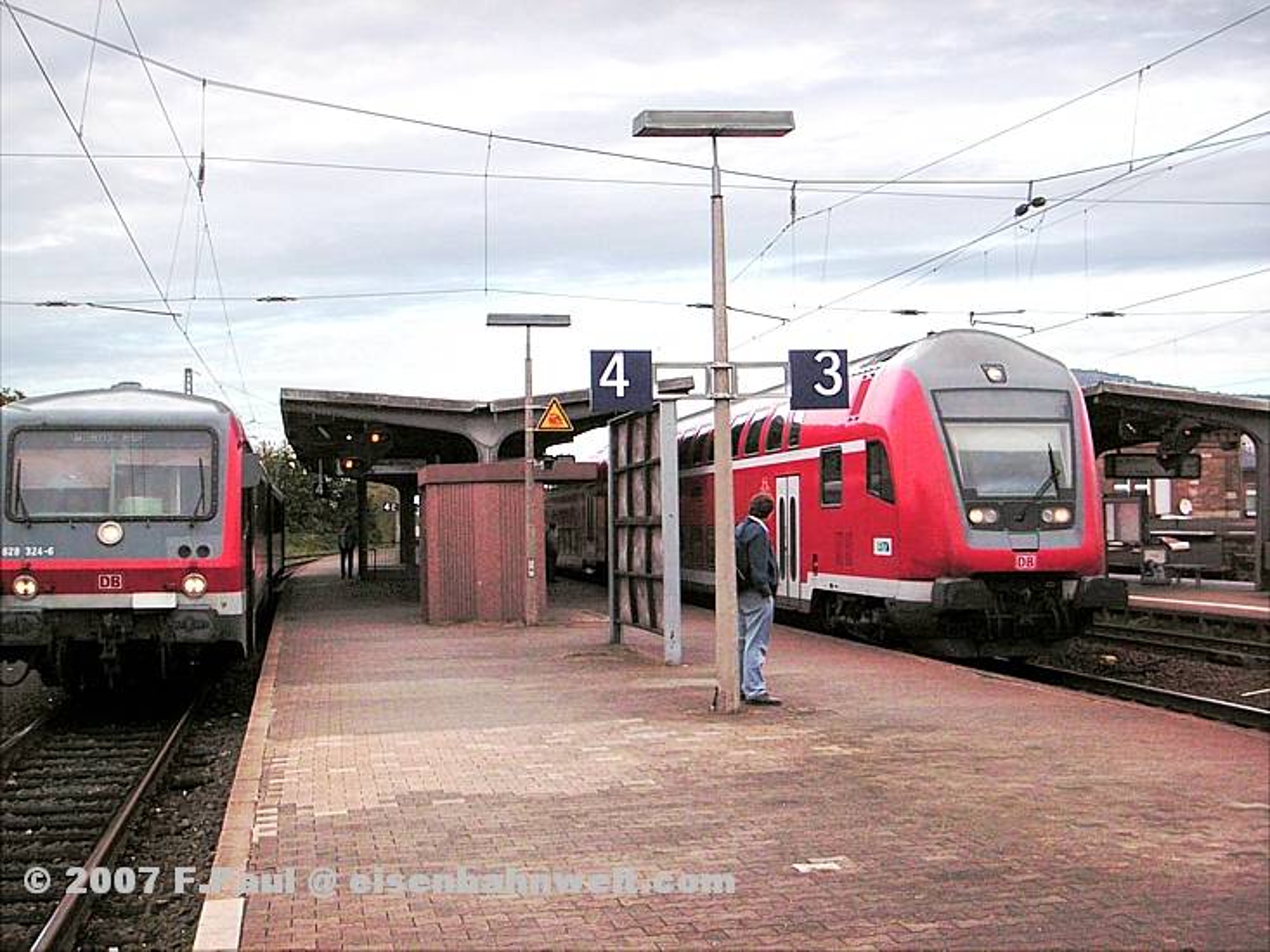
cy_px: 476
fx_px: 1725
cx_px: 635
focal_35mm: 47
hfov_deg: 40.4
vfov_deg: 30.9
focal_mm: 7.7
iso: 160
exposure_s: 1/1000
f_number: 3.6
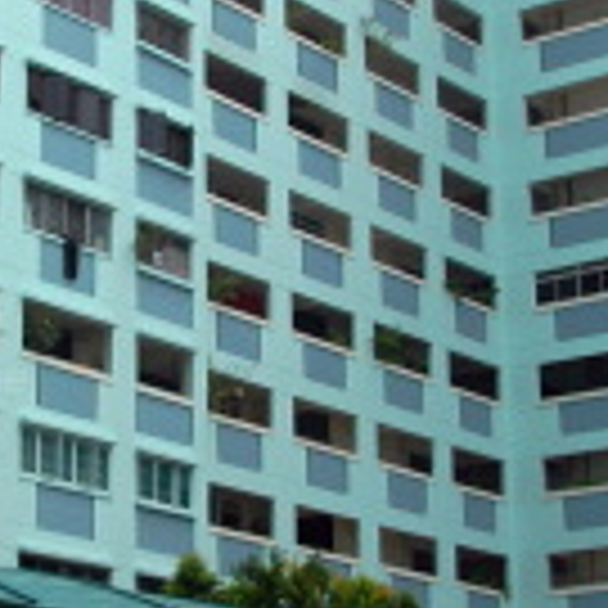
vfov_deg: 15.3
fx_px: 2265
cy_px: 277
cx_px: 104
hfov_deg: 15.2
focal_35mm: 114
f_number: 6.3
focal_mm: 22
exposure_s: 1/800
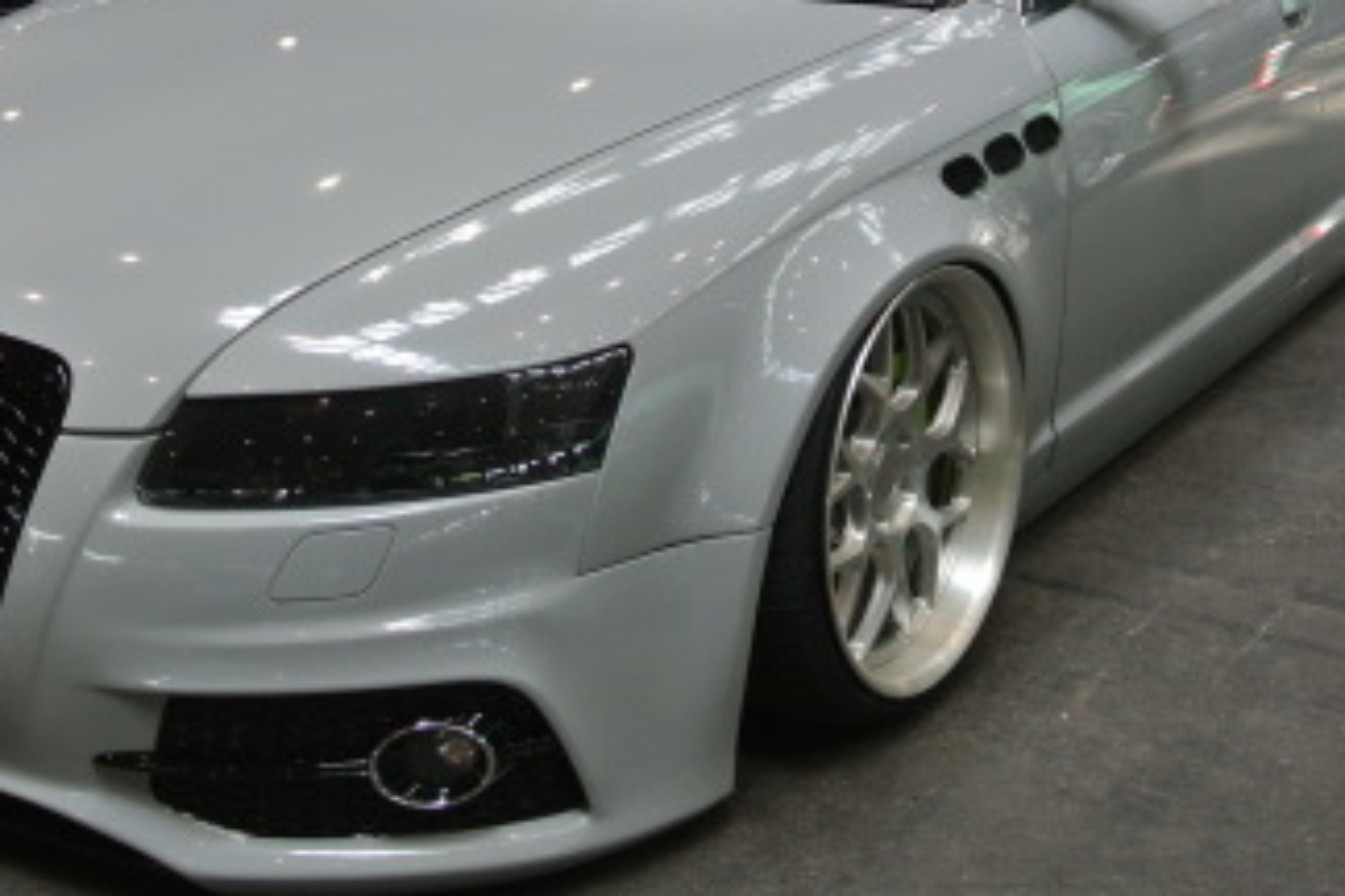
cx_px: 585
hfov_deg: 33.9
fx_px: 2204
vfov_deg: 22.9
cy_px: 286
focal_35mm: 59
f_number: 4
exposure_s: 1/60
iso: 400
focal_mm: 13.6
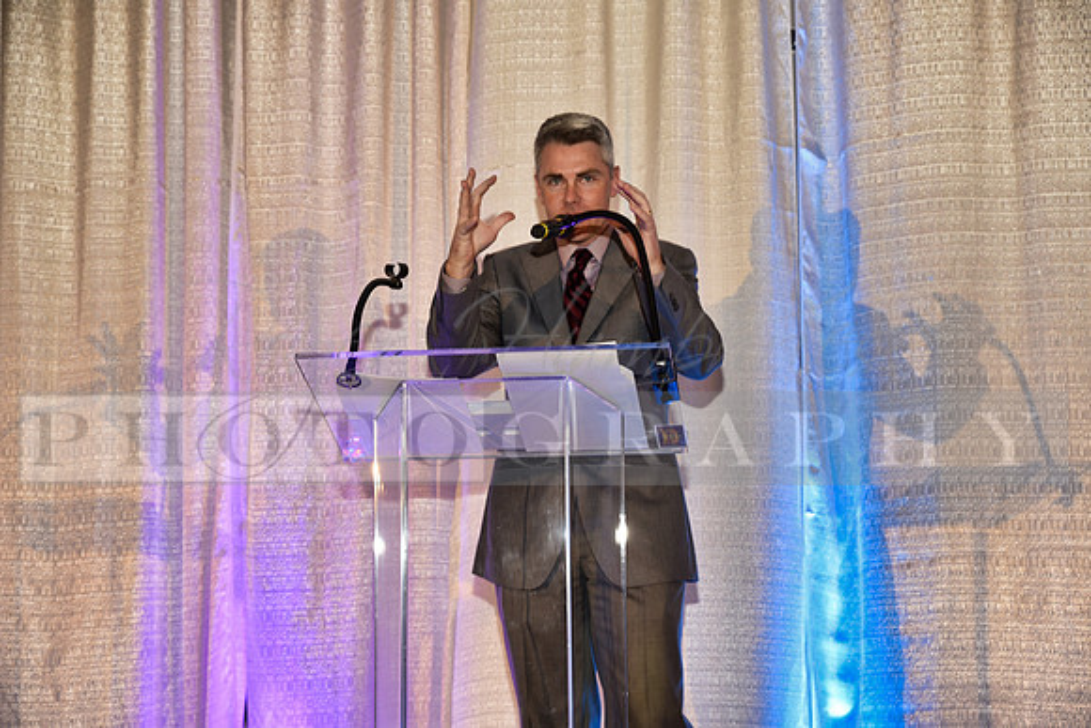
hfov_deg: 31.0
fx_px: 1970
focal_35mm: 65
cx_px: 546
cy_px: 364
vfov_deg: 20.9
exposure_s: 1/60
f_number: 5
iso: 200
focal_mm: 65
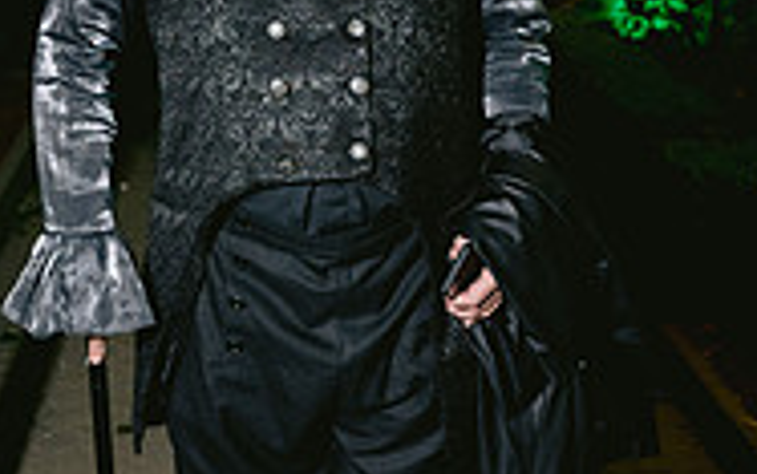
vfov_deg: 15.1
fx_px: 1775
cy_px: 101
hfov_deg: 24.1
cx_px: 372
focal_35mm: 86
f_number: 3.2
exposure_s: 1/160
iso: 1250
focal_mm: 35
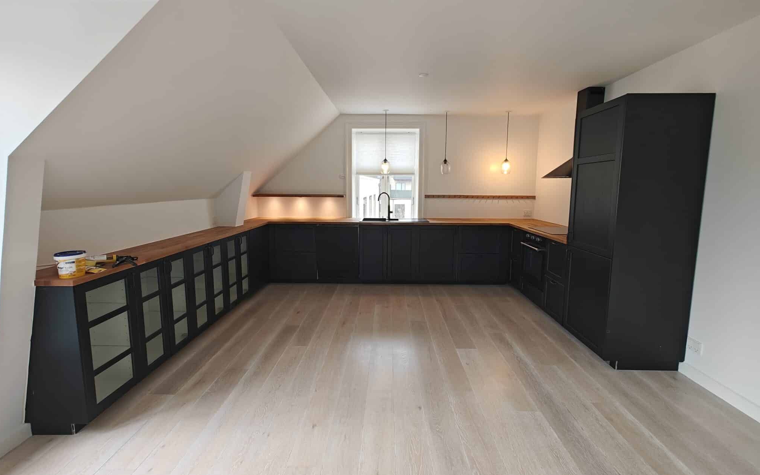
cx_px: 382
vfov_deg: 74.7
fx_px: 311
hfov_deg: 101.5
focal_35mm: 15
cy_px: 222
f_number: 2.2
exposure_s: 1/50
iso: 125
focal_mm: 2.59
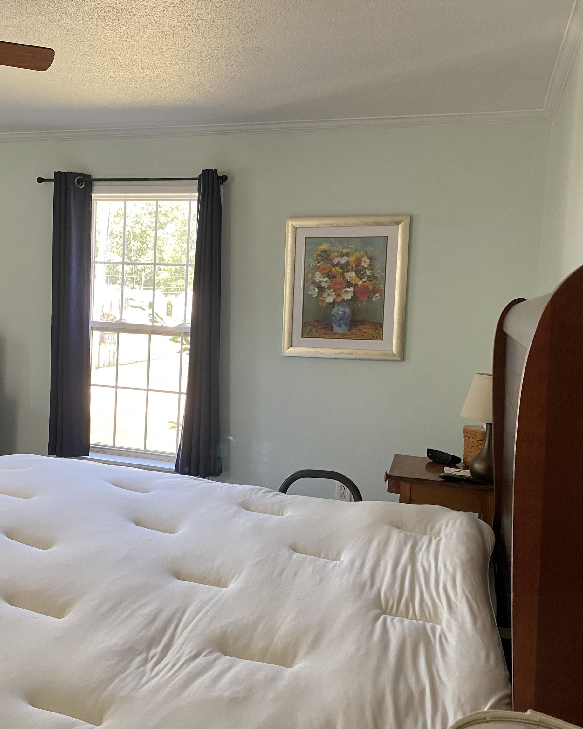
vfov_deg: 52.8
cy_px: 365
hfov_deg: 42.8
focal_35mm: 34
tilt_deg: -6.5
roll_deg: -2.6
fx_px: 733
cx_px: 195
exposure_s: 1/94
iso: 125
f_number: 1.8
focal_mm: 4.25
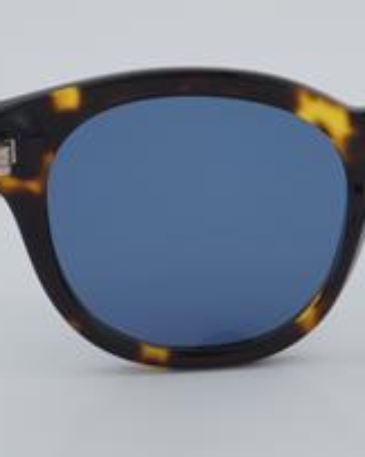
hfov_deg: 12.1
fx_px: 1689
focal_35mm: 125
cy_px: 209
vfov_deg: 15.4
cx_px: 419
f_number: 32
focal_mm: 45
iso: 100
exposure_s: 1/4
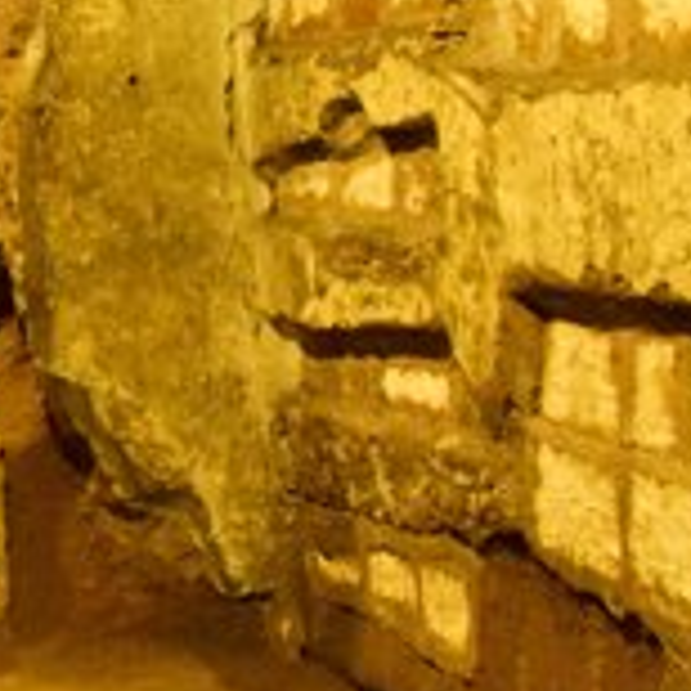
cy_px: 186
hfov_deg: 19.7
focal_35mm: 81
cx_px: -200
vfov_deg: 21.2
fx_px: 1829
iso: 12800
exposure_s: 1/10
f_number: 4
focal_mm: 24
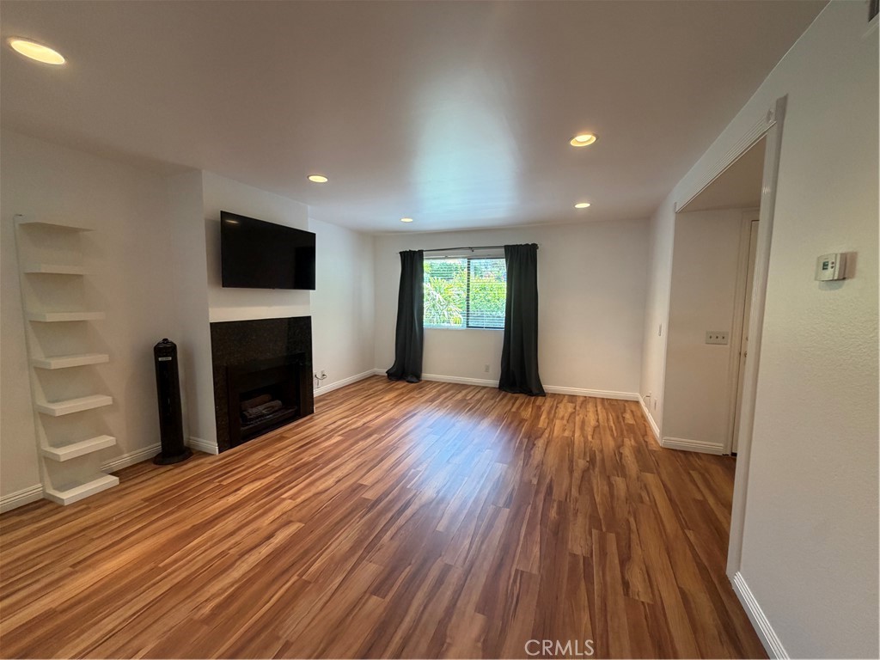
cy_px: 330
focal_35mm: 14
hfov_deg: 102.1
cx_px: 440
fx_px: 356
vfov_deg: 85.7
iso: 160
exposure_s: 1/60
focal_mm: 2.22
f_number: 2.2
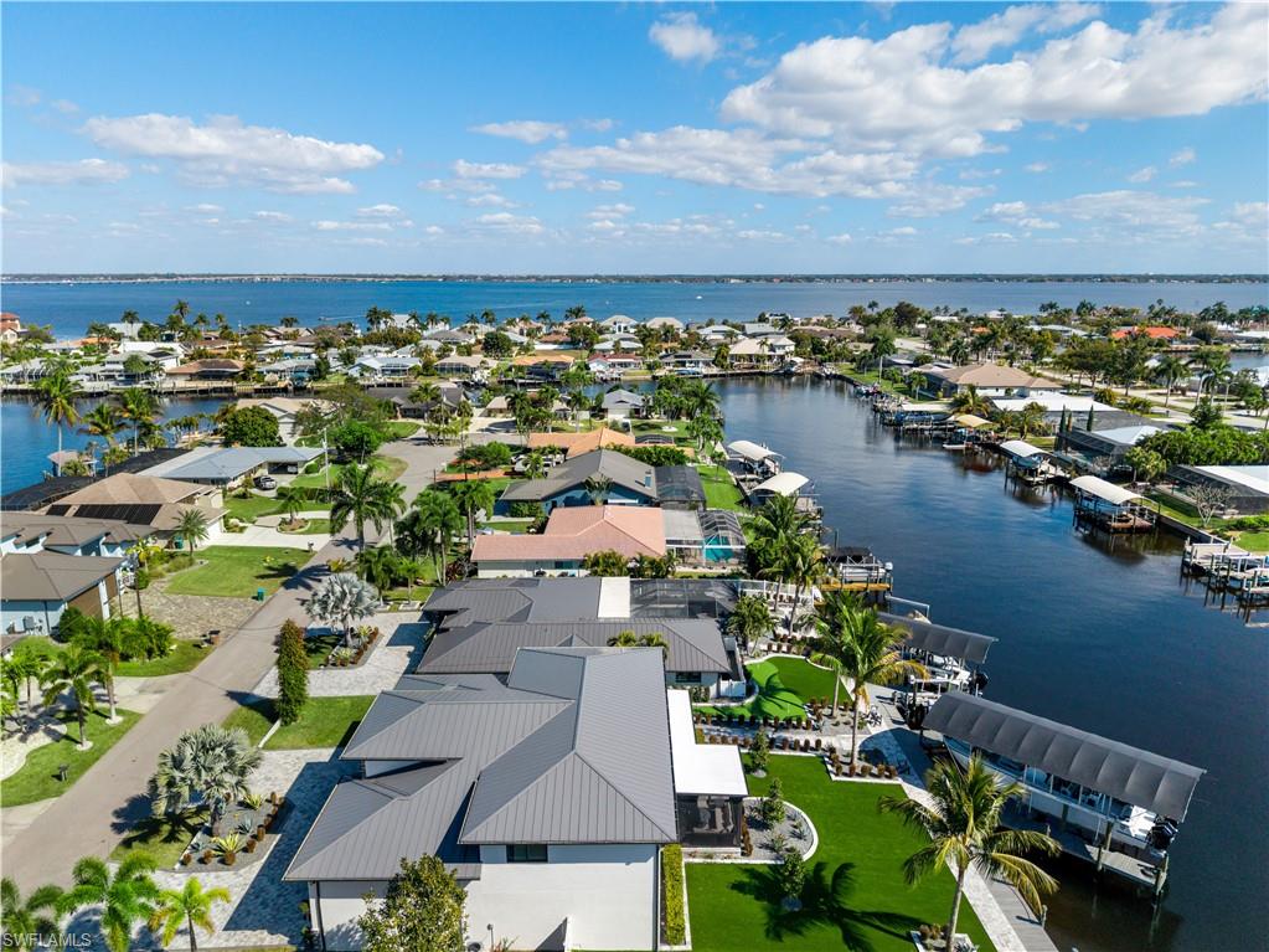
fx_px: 880
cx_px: 634
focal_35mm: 24
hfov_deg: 71.6
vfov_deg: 56.8
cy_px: 476
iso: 100
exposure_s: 1/500
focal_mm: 8.67
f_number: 1.8
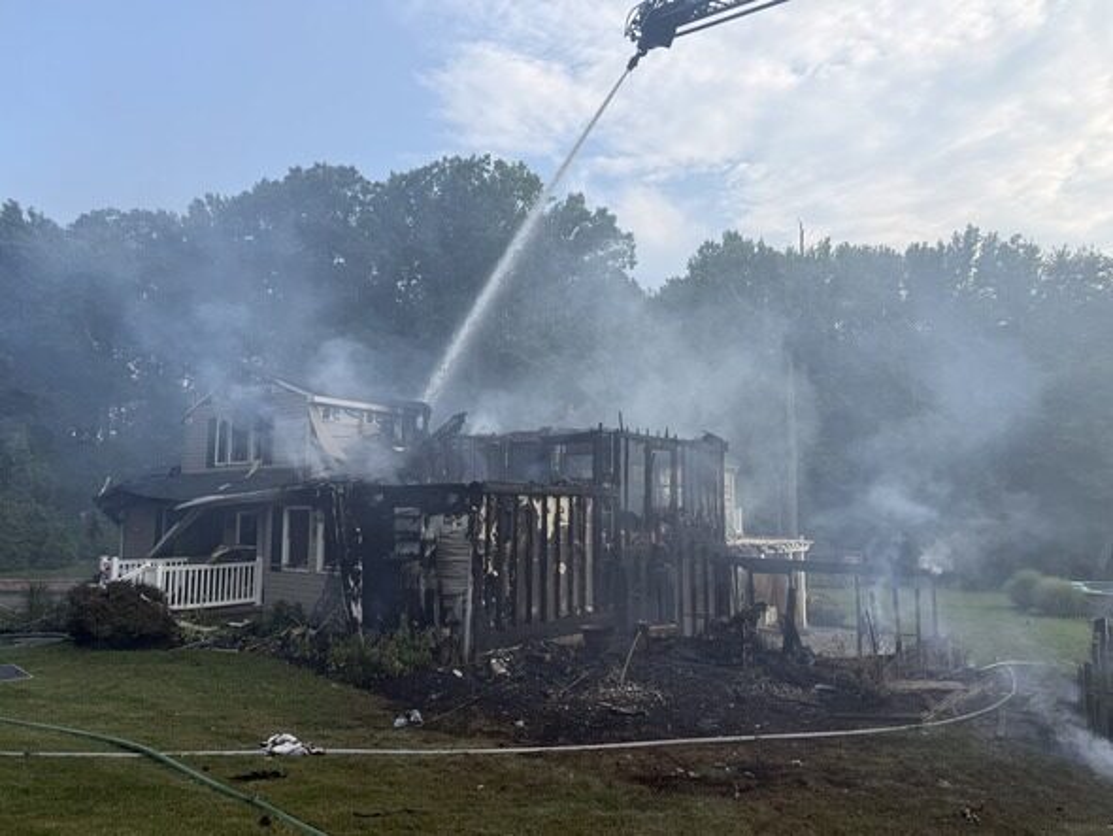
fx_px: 772
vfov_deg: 56.9
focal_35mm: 24
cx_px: 556
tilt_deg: +5.5
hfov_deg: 71.6
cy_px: 418
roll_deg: -0.5
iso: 80
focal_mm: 6.76
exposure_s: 1/1949
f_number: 1.78
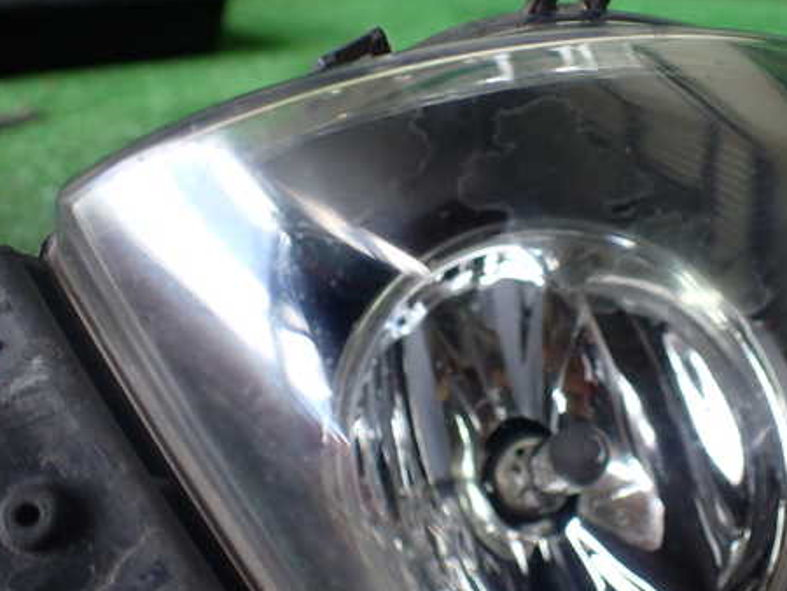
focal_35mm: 40
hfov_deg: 46.5
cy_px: 262
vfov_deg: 36.0
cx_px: 479
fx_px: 910
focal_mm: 5.4
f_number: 2.3
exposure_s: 1/125
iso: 160
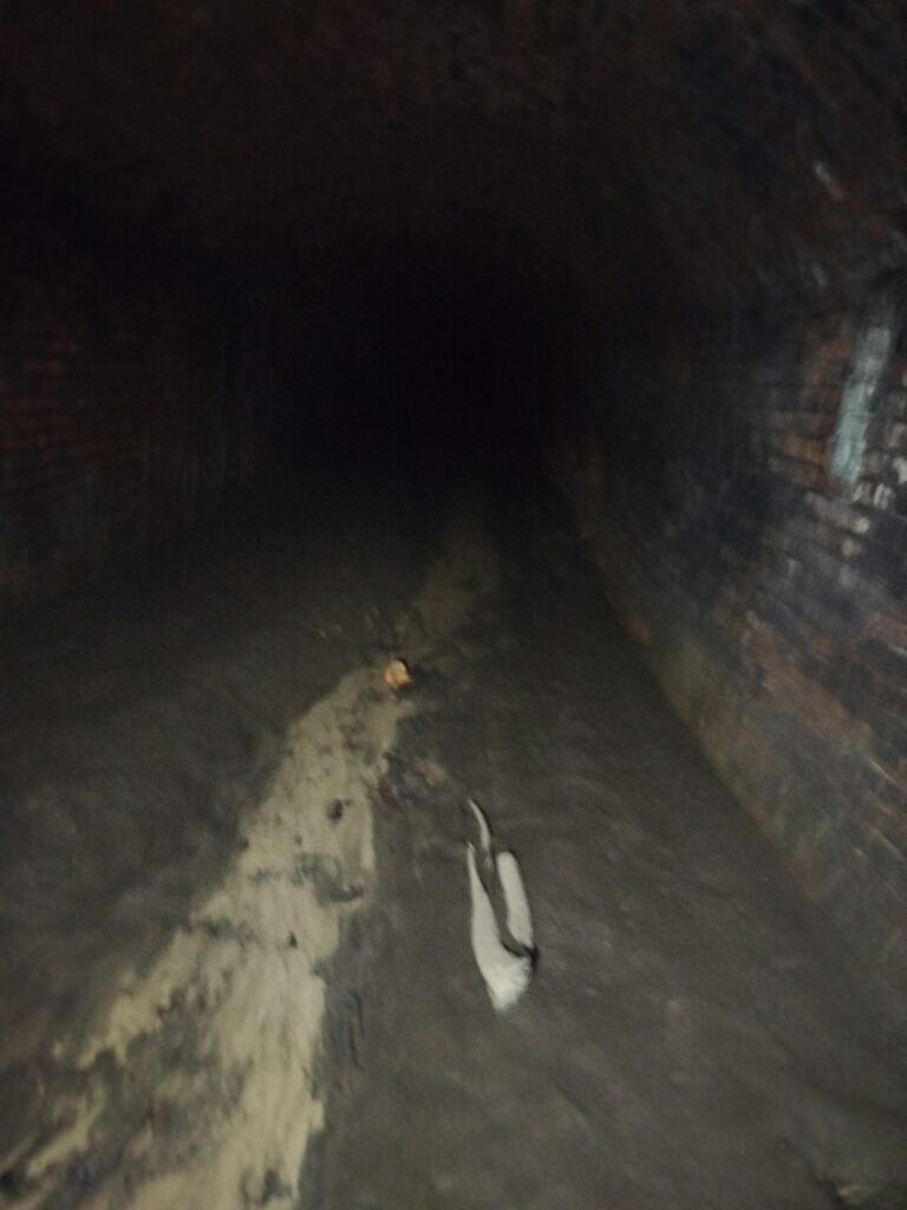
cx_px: 454
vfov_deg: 71.6
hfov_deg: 56.8
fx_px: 838
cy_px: 605
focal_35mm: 24
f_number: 1.7
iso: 12800
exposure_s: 1/10
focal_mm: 5.31
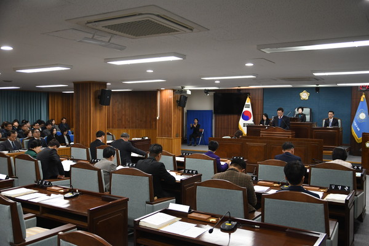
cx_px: 184
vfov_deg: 36.9
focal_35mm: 36
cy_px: 123
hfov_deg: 53.1
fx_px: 369
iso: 1250
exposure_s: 1/160
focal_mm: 24
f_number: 3
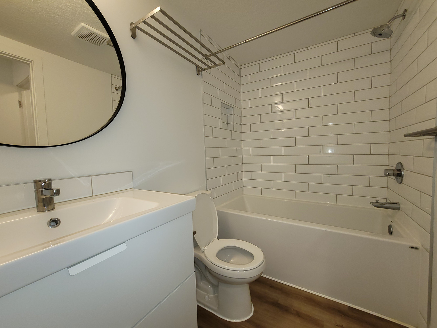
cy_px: 164
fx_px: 164
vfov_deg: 89.9
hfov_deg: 106.2
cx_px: 218
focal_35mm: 13
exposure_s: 1/59
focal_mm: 2.2
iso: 160
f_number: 2.2
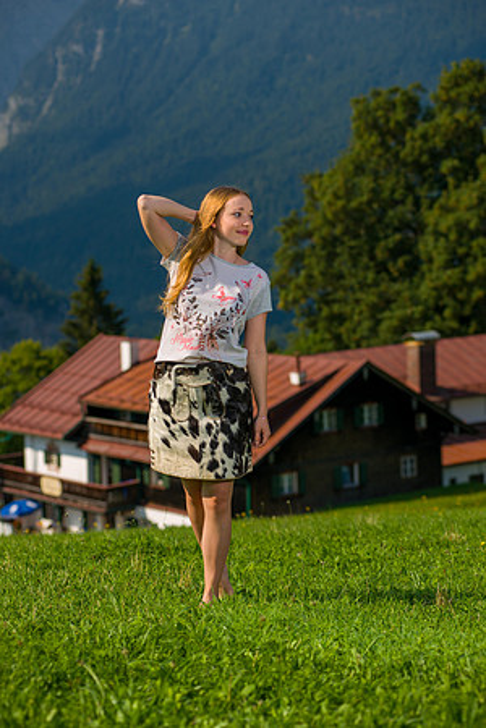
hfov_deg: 13.7
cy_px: 364
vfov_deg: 20.4
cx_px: 243
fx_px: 2025
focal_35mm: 100
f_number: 4.5
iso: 100
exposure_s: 1/400
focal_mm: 100
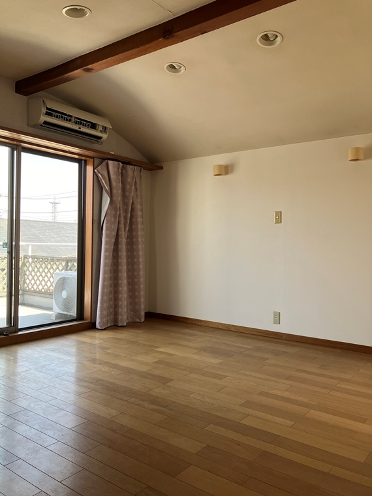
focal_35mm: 28
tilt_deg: +0.2
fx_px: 401
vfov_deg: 63.4
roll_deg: -0.8
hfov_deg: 49.7
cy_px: 248
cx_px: 186
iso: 40
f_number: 1.8
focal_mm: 3.99
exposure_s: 1/121
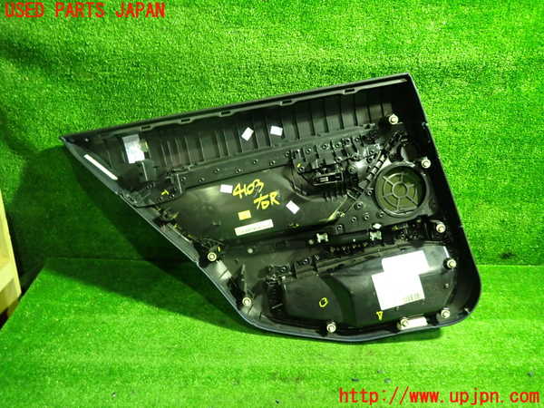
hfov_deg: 69.4
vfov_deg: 54.9
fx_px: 393
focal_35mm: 25
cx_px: 272
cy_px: 204
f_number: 2
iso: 800
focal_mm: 4.5
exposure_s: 1/30
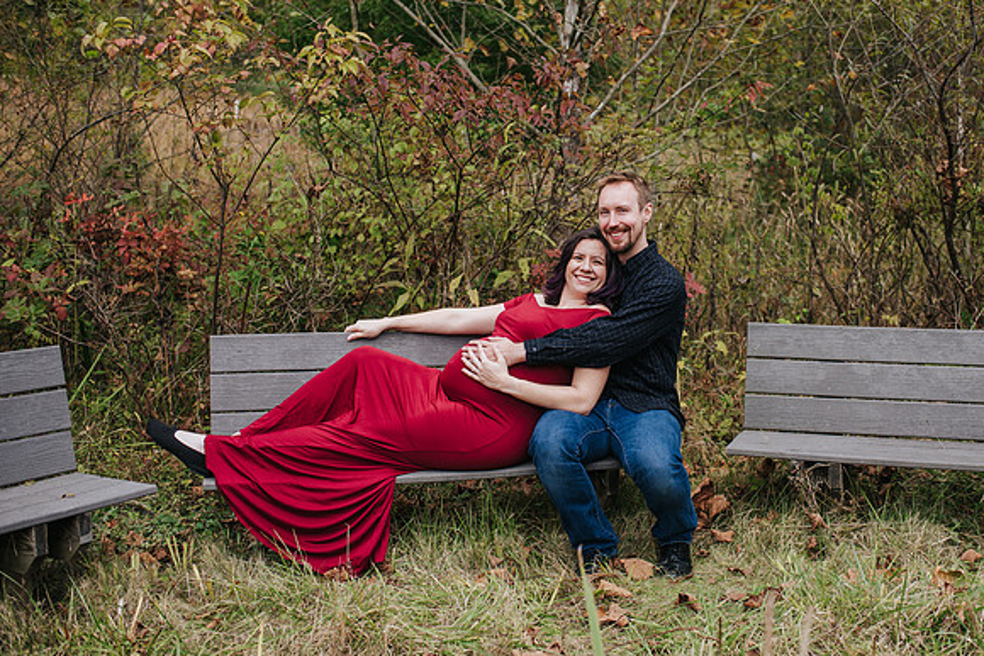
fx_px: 1141
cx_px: 586
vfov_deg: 32.1
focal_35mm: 42
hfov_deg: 46.4
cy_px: 294
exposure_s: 1/800
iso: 220
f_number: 3.2
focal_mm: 35
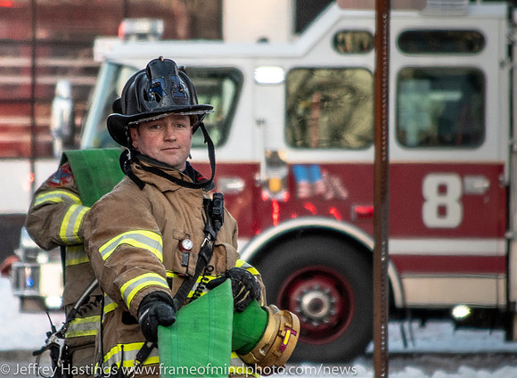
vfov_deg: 2.4
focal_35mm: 620
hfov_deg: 3.2
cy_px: 256
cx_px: 208
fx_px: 9172
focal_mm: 200
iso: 800
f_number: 5.6
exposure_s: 1/400
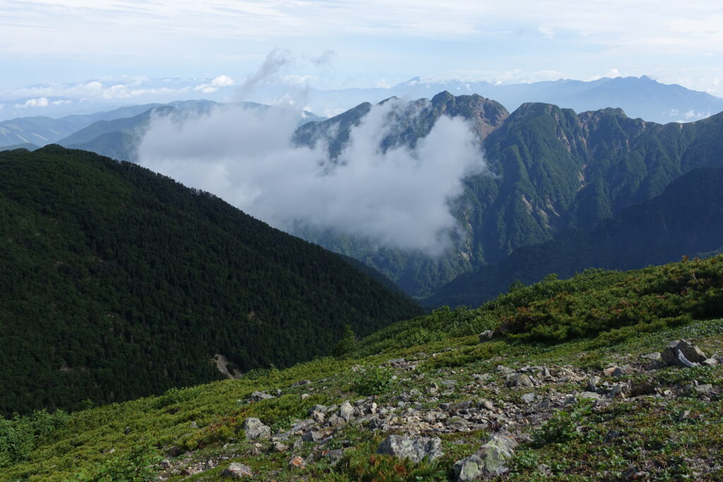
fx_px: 643
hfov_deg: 58.7
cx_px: 362
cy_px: 241
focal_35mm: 32
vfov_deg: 41.1
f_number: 5
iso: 125
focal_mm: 11.69
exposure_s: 1/640
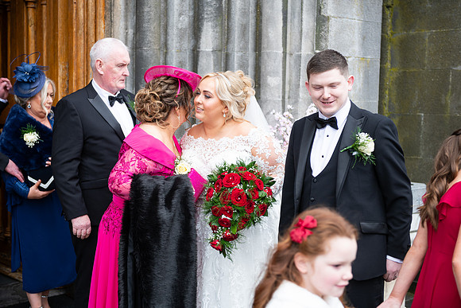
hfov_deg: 36.2
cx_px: 230
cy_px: 154
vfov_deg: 24.6
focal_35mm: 55
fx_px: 704
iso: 125
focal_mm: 55
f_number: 3.5
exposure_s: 1/160
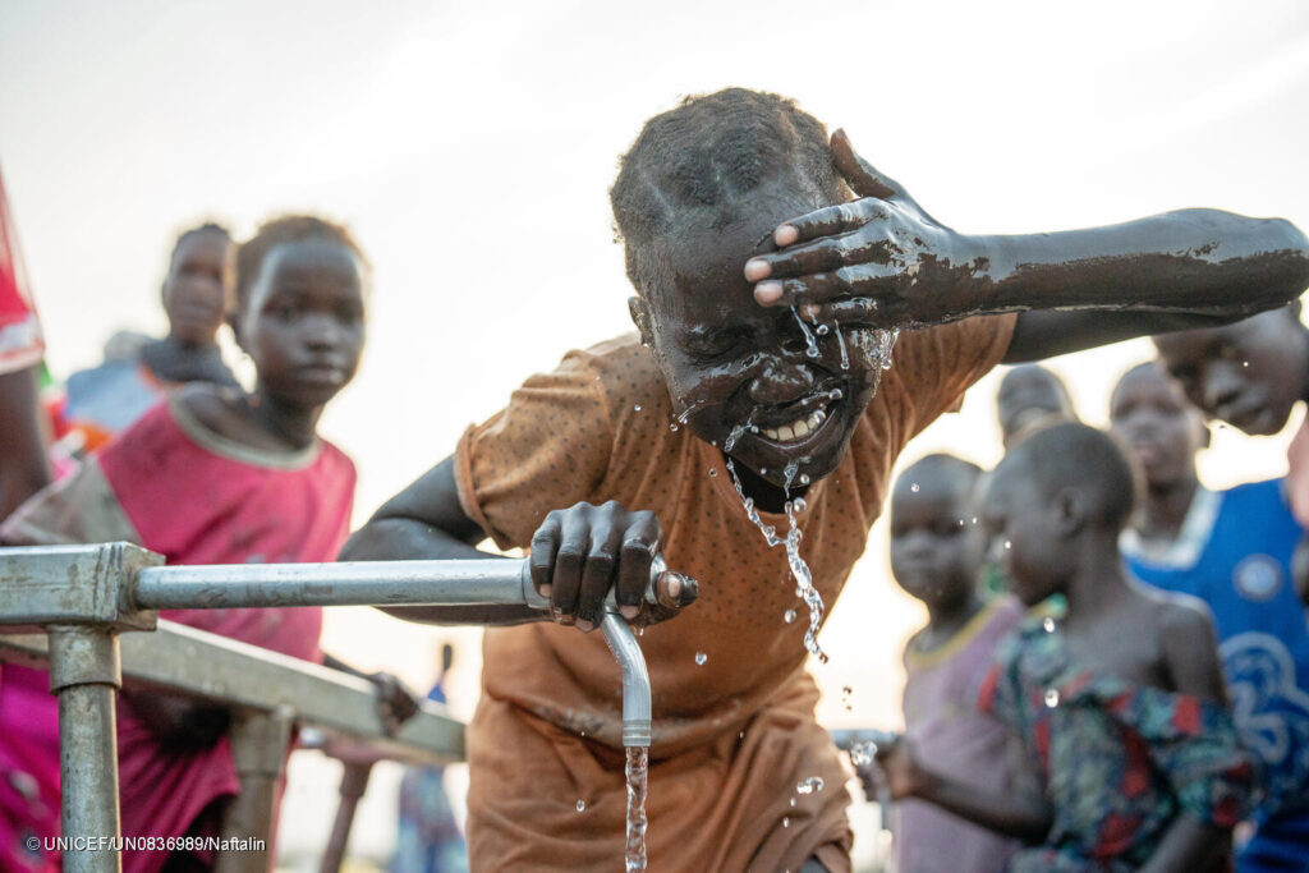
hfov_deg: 39.6
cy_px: 436
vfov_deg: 27.0
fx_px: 1818
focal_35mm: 50
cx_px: 654
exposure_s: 1/1000
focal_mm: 50
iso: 2000
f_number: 2.5
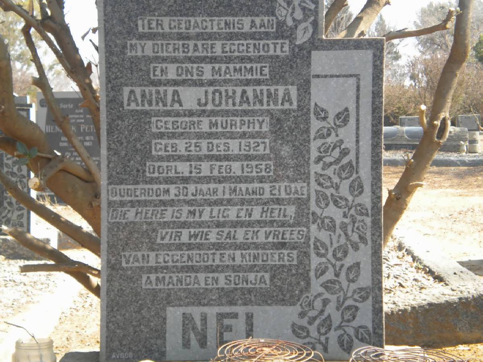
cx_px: 242
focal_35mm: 68
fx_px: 949
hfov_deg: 28.6
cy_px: 181
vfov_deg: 21.6
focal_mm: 12.3
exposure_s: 1/126
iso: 80
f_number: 4.6
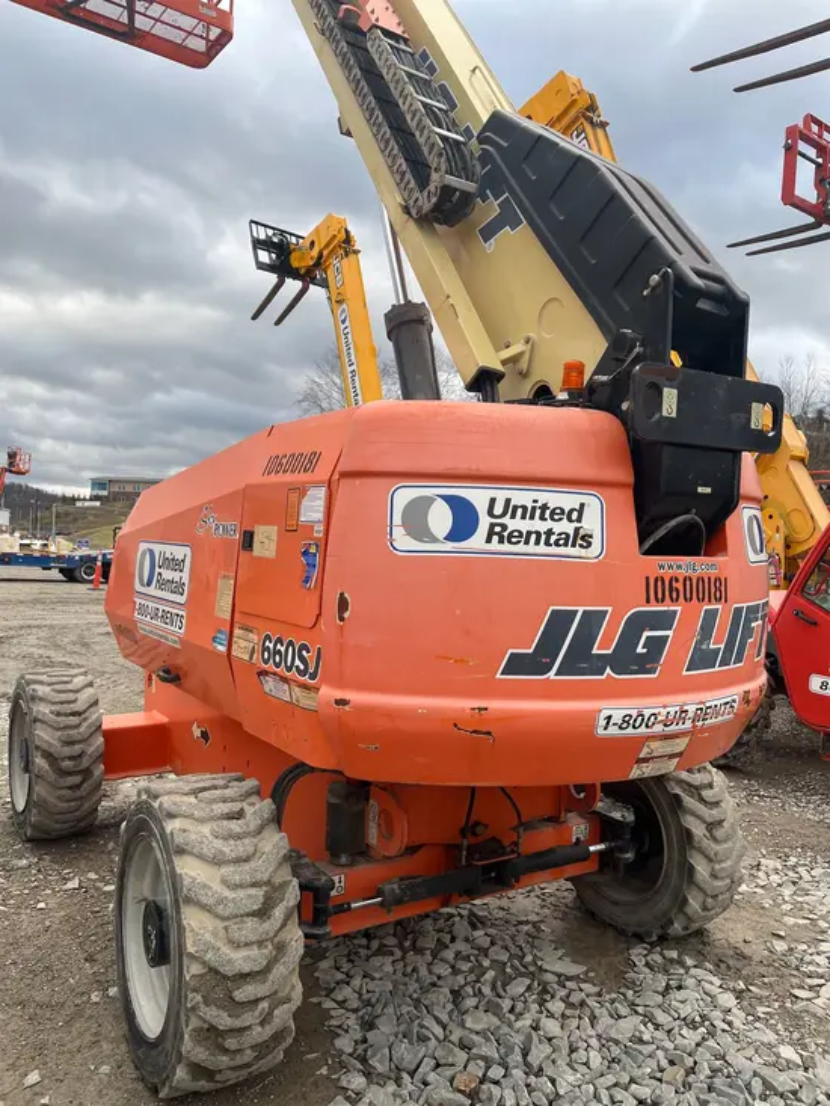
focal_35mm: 26
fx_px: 831
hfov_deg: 53.1
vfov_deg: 67.3
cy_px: 553
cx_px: 415
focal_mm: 5.1
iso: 50
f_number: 1.6
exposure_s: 1/615
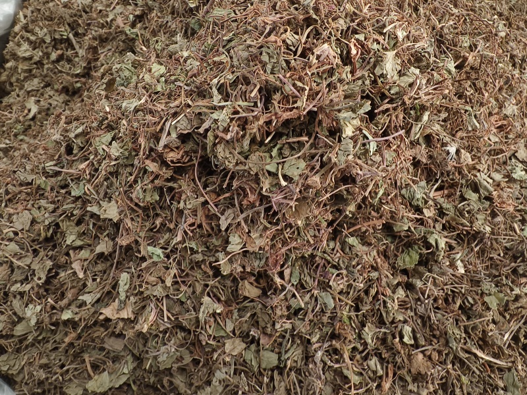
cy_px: 198
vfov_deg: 54.9
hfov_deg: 69.4
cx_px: 264
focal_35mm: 25
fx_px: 381
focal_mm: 2.32
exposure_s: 1/50
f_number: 2
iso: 1304
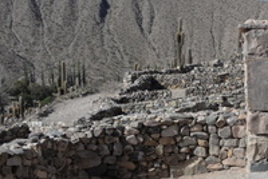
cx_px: 268
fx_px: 522
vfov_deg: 19.3
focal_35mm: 70
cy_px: 140
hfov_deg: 27.2
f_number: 8
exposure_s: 1/250
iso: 100
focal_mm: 28
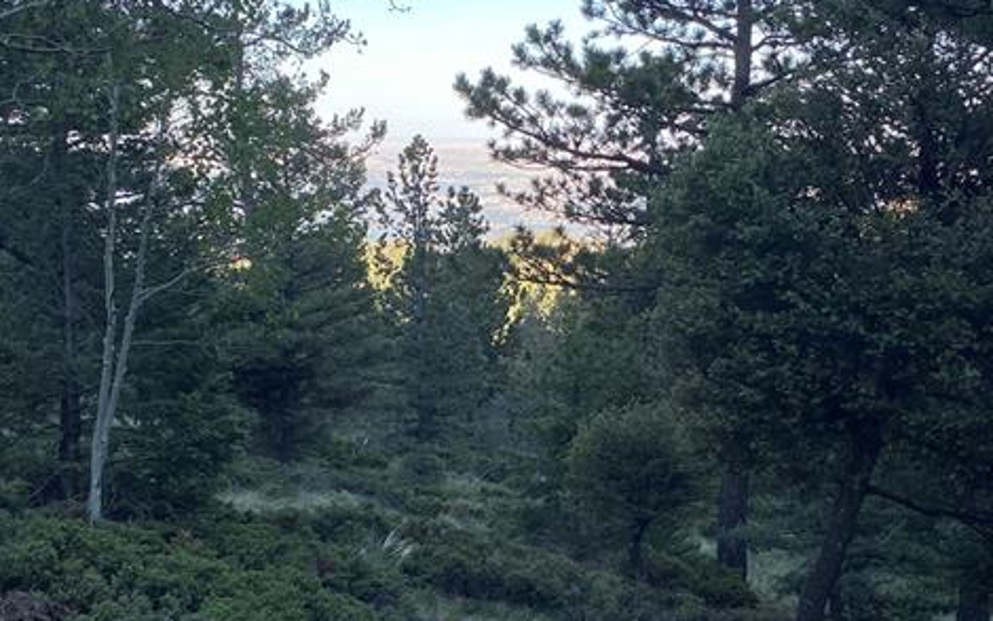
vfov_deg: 21.6
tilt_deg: -10.8
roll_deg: +0.5
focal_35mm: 60
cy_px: 424
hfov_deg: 34.0
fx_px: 1624
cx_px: 469
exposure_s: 1/1258
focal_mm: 4.25
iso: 32
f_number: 1.8
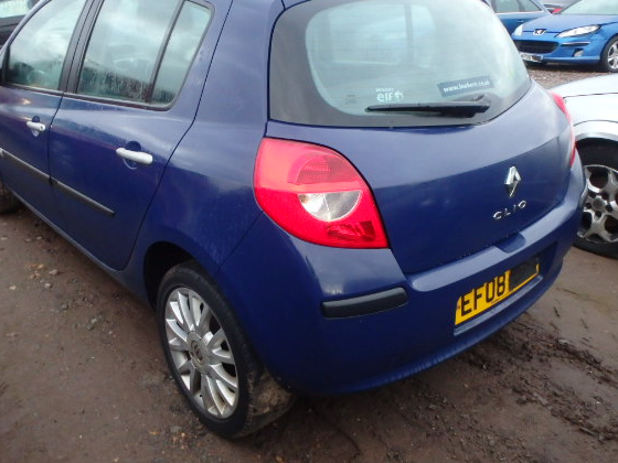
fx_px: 571
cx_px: 270
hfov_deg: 56.6
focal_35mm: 32
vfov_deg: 44.1
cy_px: 203
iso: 800
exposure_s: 1/15
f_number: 3.9
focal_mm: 5
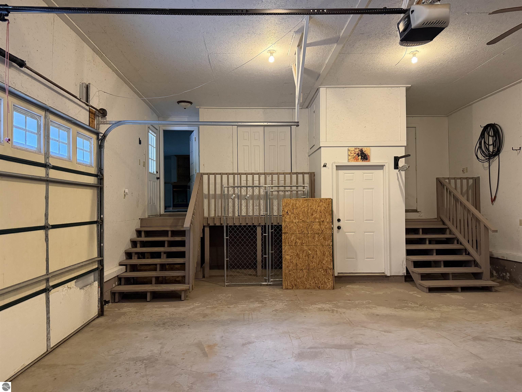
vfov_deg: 56.8
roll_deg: +1.2
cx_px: 261
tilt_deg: +0.8
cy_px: 196
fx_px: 362
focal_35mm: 24
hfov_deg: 71.6
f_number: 1.78
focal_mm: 6.76
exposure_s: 1/60
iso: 400
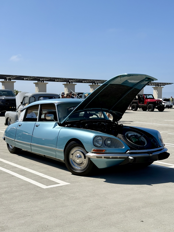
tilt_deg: -2.6
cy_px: 116
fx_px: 322
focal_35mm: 48
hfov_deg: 30.3
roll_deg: -0.7
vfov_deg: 39.7
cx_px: 87
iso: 80
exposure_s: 1/7143
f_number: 1.78
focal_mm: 6.76
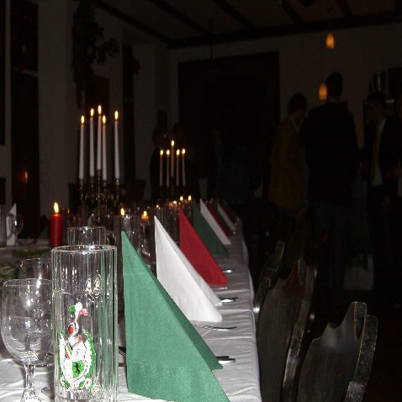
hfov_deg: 37.3
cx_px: 152
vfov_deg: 37.6
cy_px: 201
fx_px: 591
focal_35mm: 45
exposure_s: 1/60
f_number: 2.8
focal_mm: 7.9
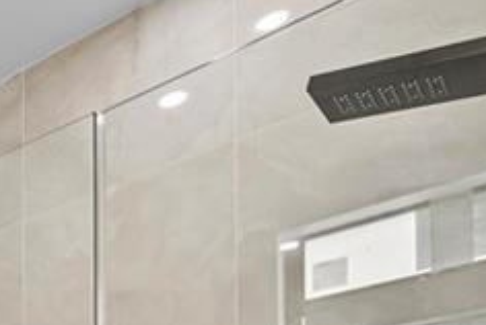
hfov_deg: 25.7
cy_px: 565
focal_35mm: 52
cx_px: -280
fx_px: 703
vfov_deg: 20.0
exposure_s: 1/2.5
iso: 200
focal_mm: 12
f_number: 9
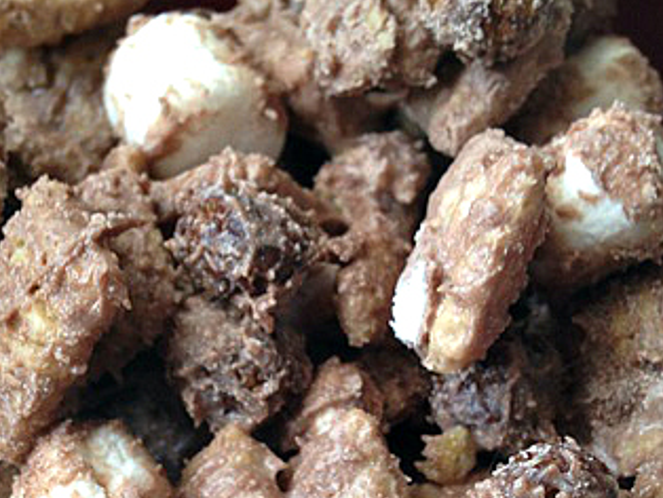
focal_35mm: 63
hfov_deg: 30.7
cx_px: 327
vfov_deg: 23.0
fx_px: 1208
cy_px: 403
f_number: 2.4
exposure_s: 1/30
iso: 50
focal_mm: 4.12
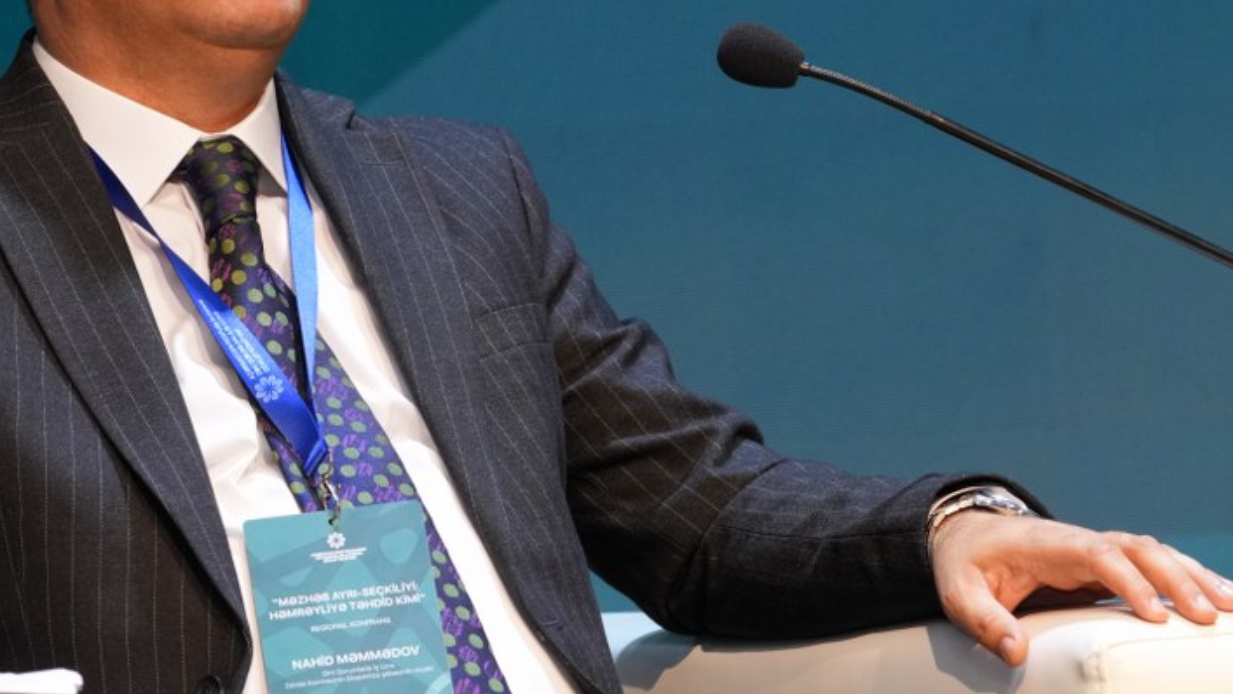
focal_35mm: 252
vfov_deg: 4.8
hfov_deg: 8.5
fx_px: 8241
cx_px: 373
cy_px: 172
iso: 1600
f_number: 5
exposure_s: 1/160
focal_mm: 111
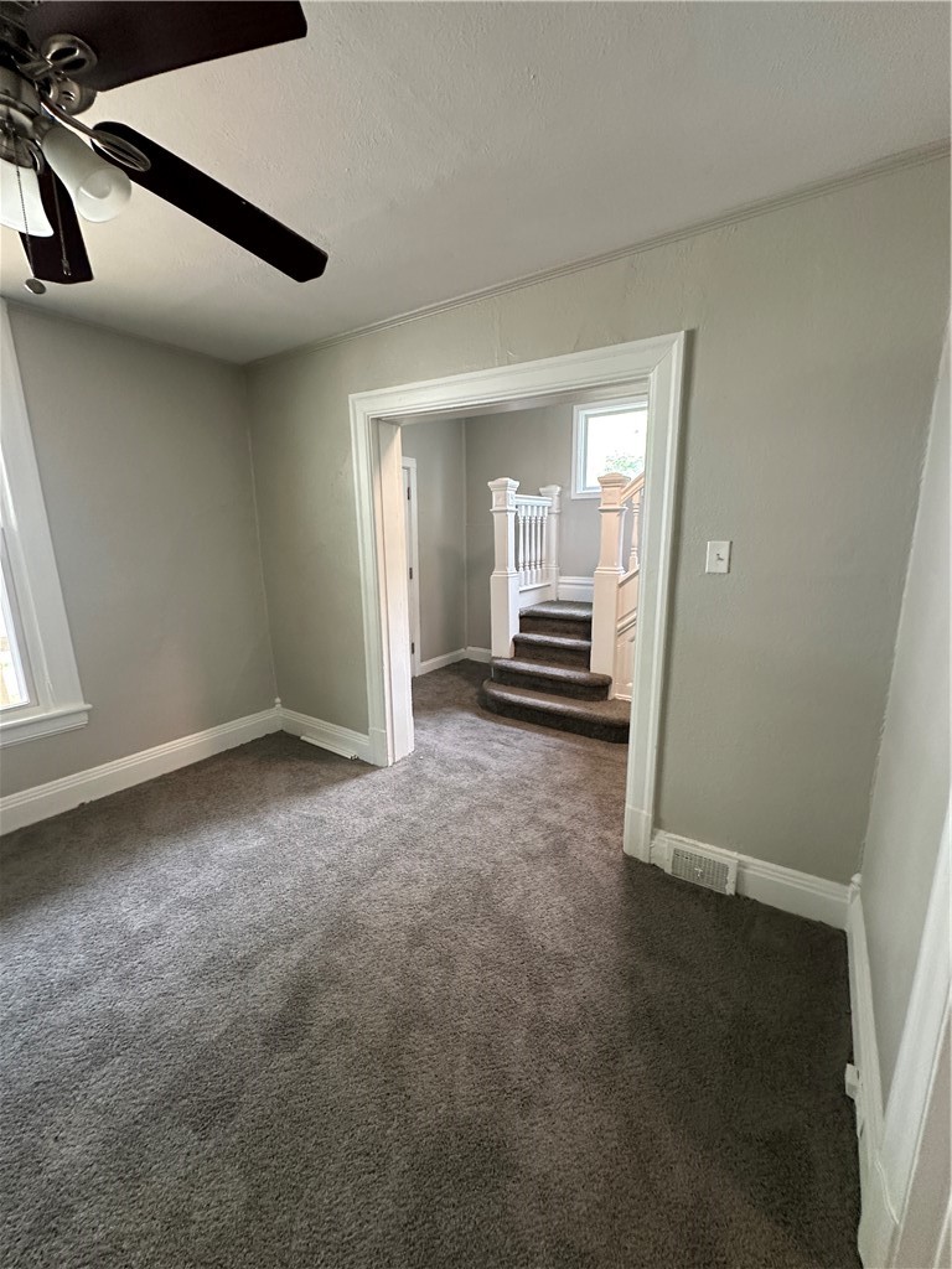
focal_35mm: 14
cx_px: 476
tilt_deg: -8.6
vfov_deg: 102.1
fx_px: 513
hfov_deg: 85.7
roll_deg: +0.3
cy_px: 634
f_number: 2.2
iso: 250
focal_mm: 2.22
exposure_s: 1/99
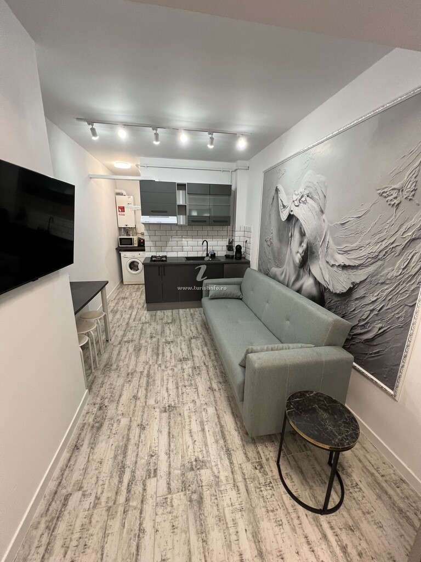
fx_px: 211
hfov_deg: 89.9
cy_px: 281
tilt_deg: -14.2
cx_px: 210
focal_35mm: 13
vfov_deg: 106.2
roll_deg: -0.1
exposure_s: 1/99
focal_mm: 1.57
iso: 200
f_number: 1.8
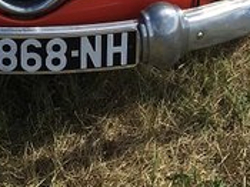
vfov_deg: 11.5
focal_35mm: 116
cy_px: -180
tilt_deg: -16.4
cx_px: -11
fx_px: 837
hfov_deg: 16.6
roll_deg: -1.2
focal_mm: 4.15
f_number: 2.2
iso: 25
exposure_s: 1/1326
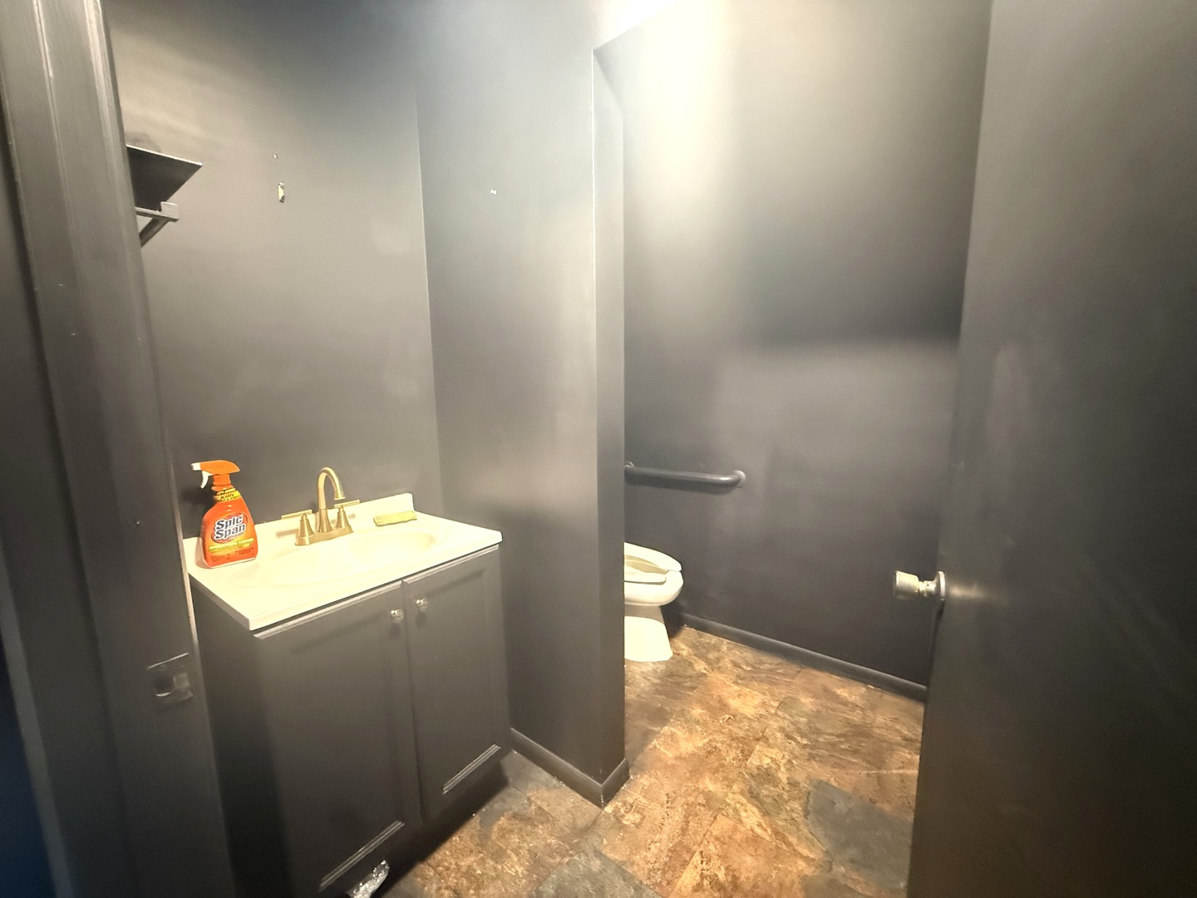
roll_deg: +0.9
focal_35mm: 14
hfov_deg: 102.1
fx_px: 484
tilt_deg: -8.2
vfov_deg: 85.7
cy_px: 449
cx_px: 598
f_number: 2.2
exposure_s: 1/40
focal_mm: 2.22
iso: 1600
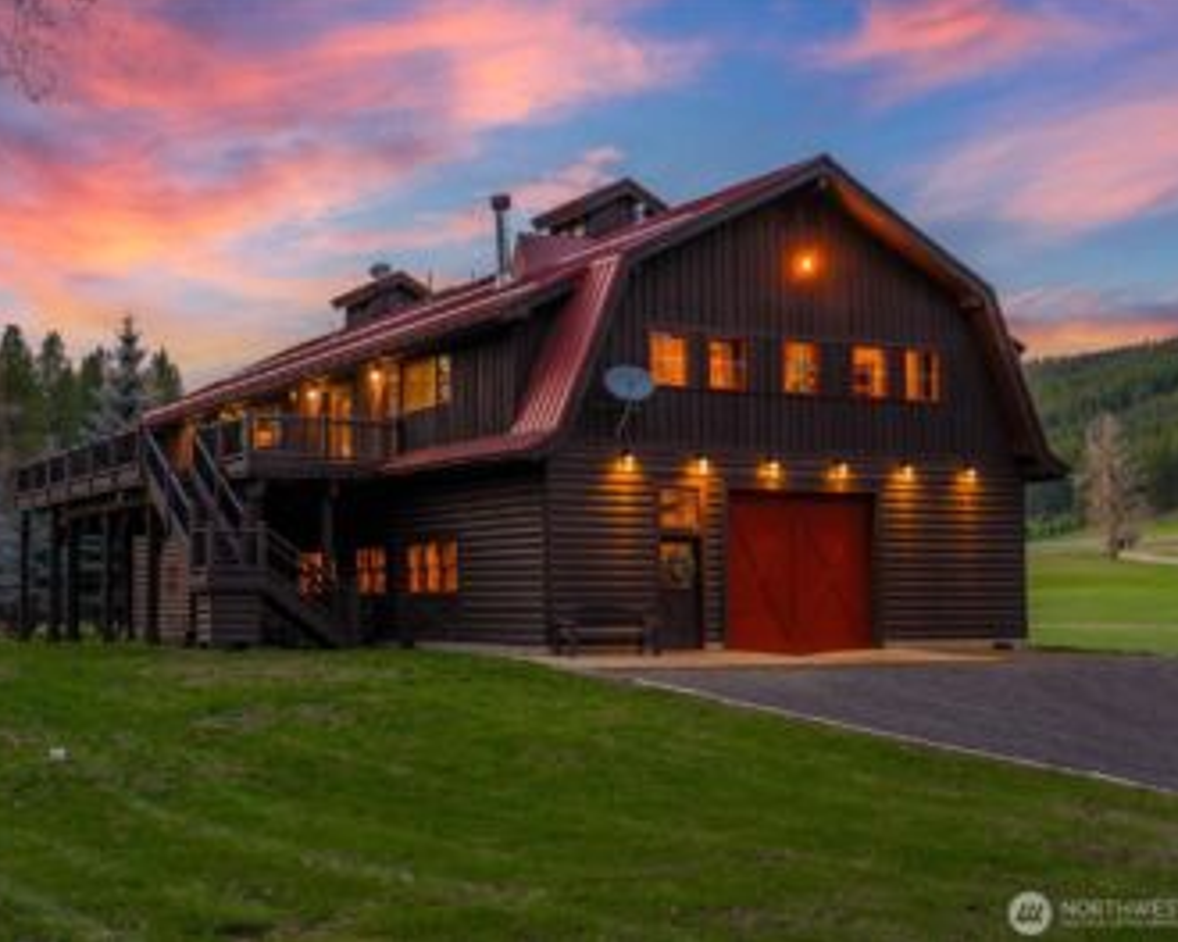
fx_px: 1744
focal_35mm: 50
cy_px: 469
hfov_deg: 37.2
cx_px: 500
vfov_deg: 30.2
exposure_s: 1/45
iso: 2500
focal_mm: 43.9
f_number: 2.8
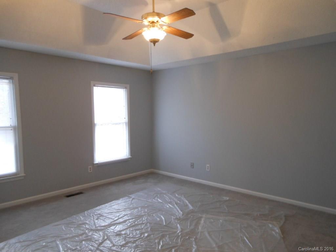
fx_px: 243
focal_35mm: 25
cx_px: 168
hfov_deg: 69.4
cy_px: 126
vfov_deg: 54.9
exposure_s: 1/30
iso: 320
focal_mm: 4.5
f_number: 3.2
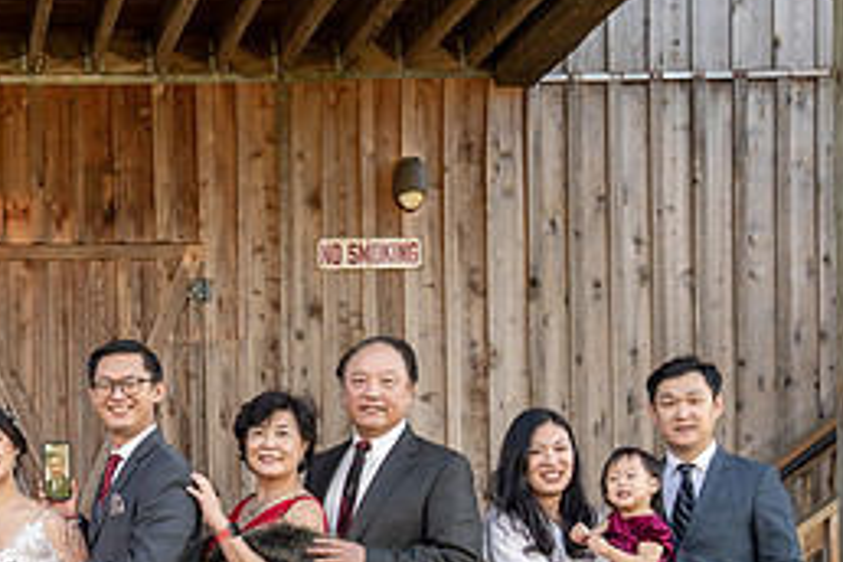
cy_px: 580
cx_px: -11
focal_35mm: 80
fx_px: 1873
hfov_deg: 24.2
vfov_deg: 16.7
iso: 400
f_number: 4
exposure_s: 1/200
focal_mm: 35
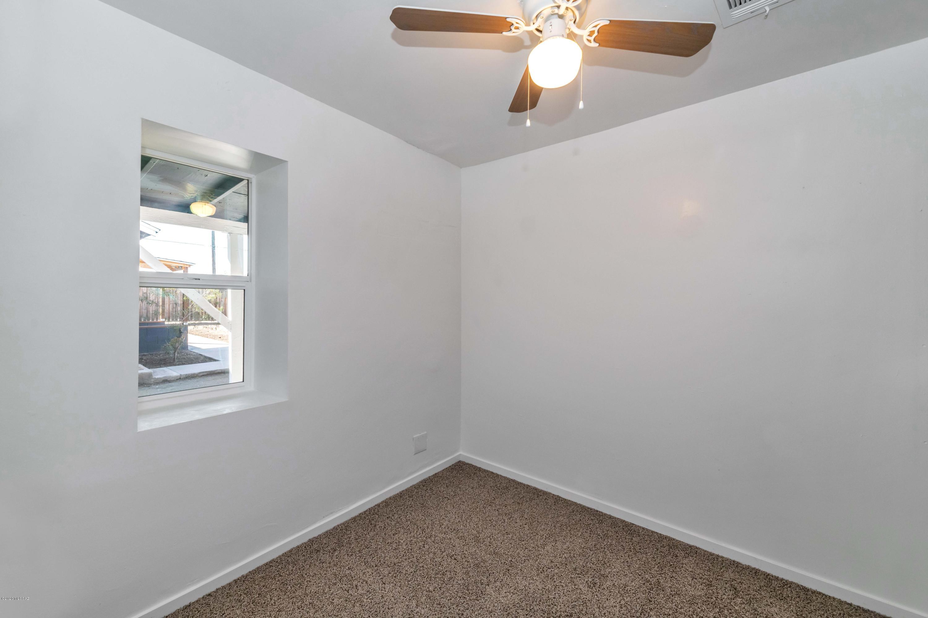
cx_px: 464
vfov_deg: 81.2
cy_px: 309
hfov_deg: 104.3
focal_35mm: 14
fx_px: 361
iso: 800
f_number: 8
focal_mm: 14
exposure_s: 1/100
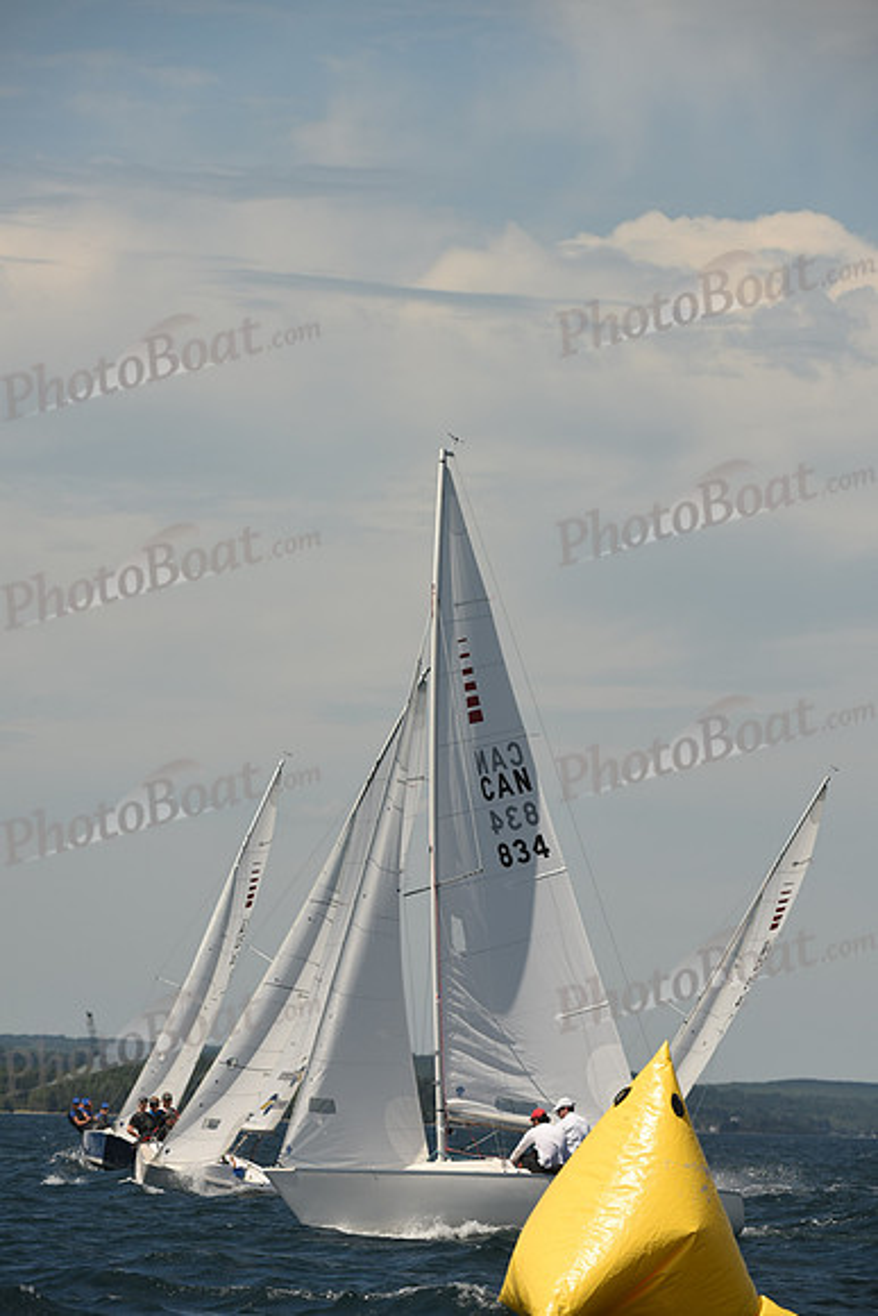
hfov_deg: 5.1
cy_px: 658
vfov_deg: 7.6
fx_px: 9871
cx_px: 439
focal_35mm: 270
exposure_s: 1/1000
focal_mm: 270
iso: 250
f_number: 7.1
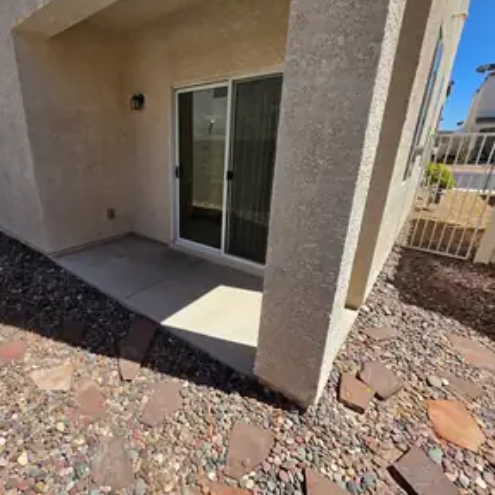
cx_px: 195
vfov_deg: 87.4
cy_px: 241
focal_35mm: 16
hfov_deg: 86.2
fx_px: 259
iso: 32
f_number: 1.9
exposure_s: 1/1645
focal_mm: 2.2
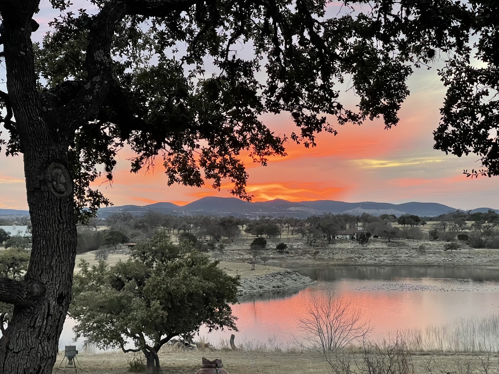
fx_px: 980
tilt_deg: +1.1
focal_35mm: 68
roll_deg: +0.6
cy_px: 188
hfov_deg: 28.6
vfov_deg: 21.6
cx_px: 246
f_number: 2.2
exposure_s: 1/60
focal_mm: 7.5
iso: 500
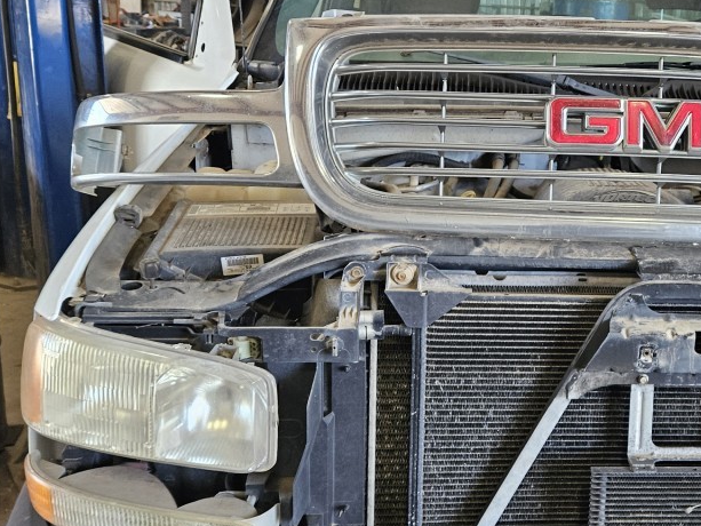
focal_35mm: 48
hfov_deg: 37.3
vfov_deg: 30.2
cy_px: 212
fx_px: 972
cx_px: 616
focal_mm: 5.4
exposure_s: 1/120
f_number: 1.8
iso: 200
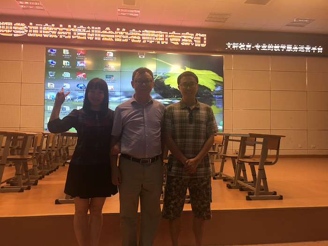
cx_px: 164
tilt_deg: +2.7
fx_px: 275
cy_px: 123
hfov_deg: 61.7
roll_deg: -0.2
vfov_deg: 48.2
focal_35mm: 29
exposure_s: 1/33
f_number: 2.2
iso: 50
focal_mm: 4.15
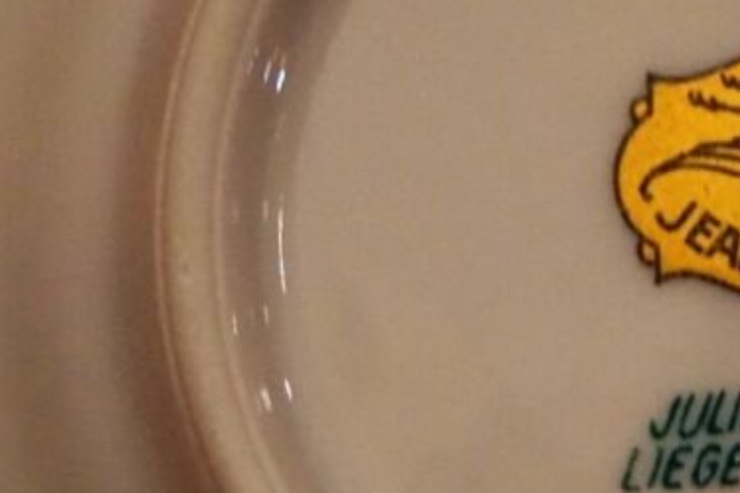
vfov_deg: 7.8
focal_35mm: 176
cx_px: 811
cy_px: 261
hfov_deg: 11.5
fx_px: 3624
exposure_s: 1/60
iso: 3200
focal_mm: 43
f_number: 5.6
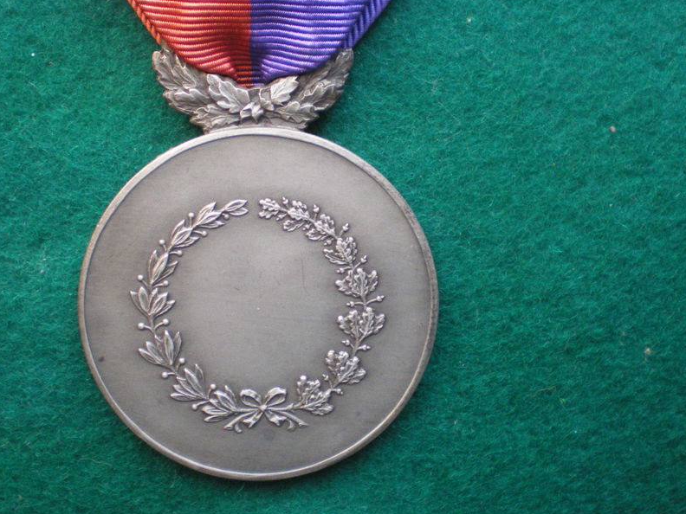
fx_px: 951
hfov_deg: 39.6
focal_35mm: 48
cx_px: 289
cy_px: 267
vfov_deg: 30.3
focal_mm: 6.3
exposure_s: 1/50
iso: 400
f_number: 3.1
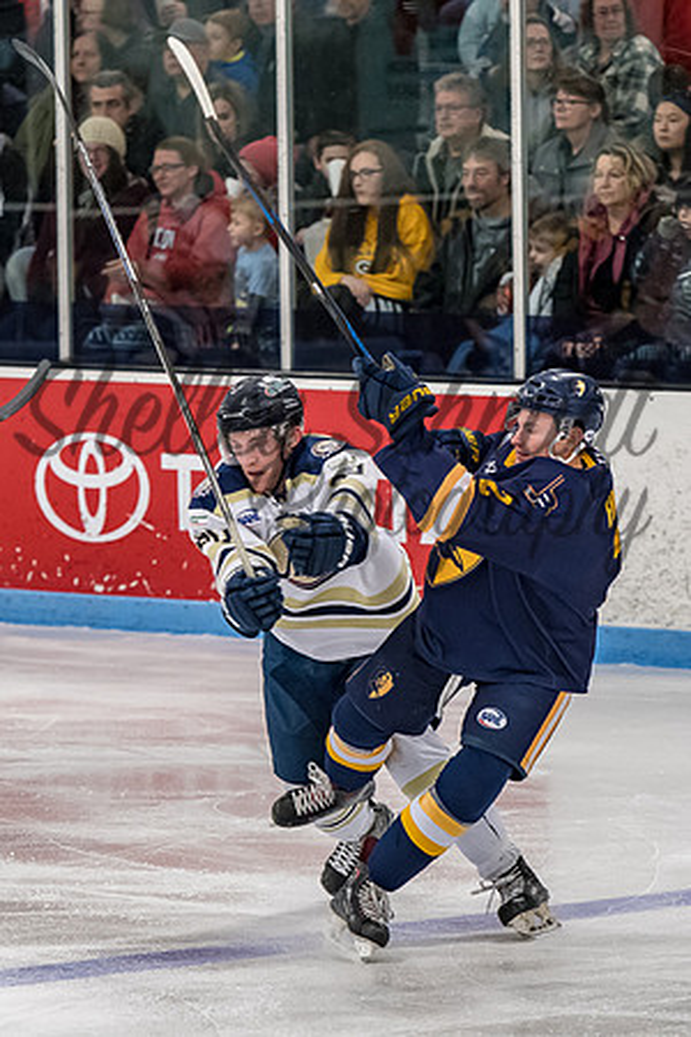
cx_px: 326
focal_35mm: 360
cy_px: 518
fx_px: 10364
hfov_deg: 3.8
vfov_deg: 5.7
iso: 1600
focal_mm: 160
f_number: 3.2
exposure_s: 1/800
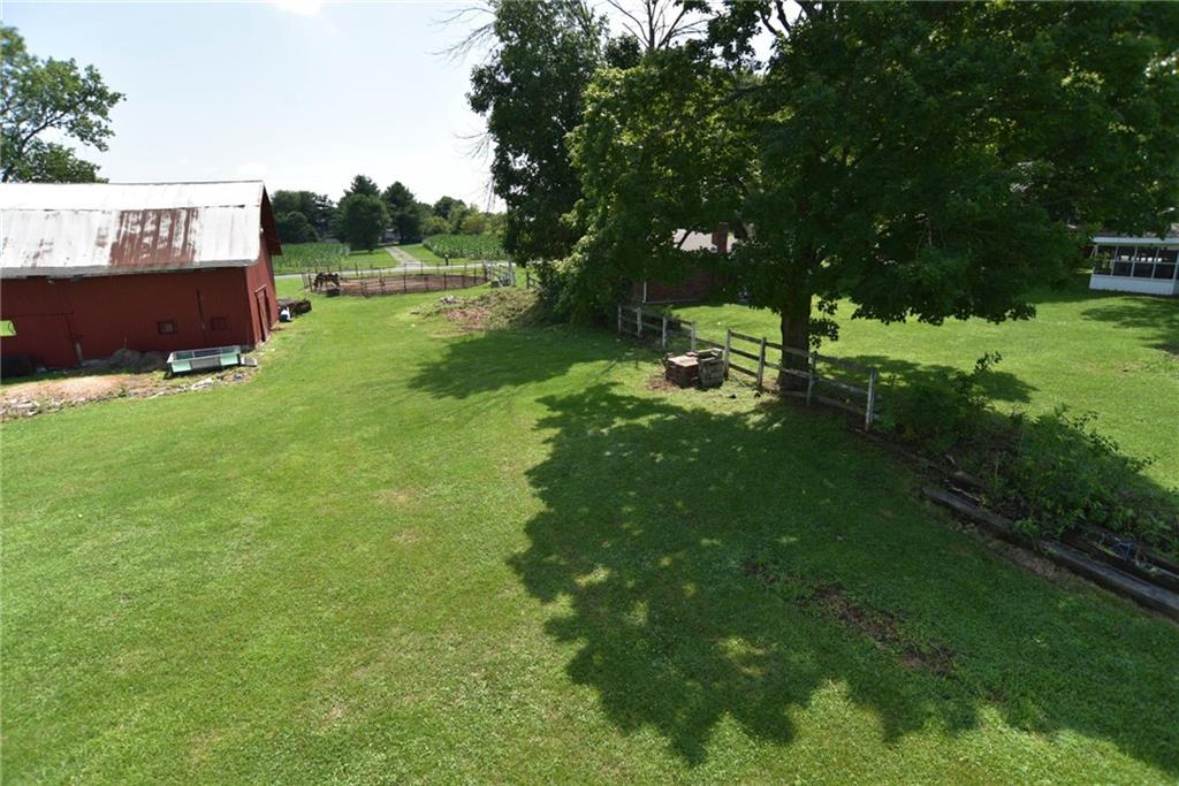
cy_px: 393
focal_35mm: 18
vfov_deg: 67.4
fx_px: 590
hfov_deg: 90.0
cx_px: 590
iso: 100
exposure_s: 1/200
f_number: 7.1
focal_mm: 18
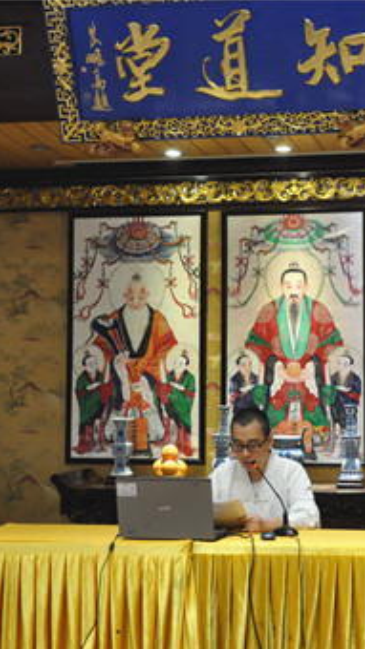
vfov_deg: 29.4
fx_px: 1240
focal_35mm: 72
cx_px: 308
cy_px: 327
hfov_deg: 16.6
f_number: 4.2
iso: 1400
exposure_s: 1/30
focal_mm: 30
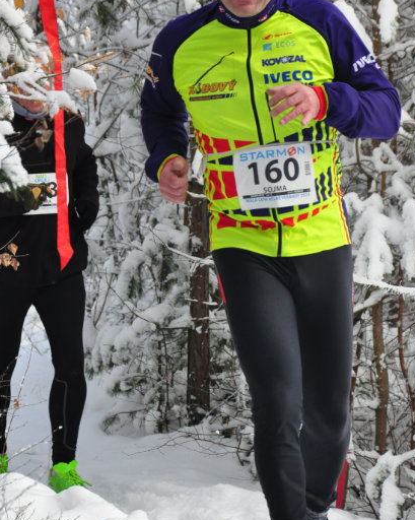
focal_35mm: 231
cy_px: 257
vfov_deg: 8.4
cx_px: 251
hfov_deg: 6.7
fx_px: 3546
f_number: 5.6
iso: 1000
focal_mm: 105
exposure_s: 1/800
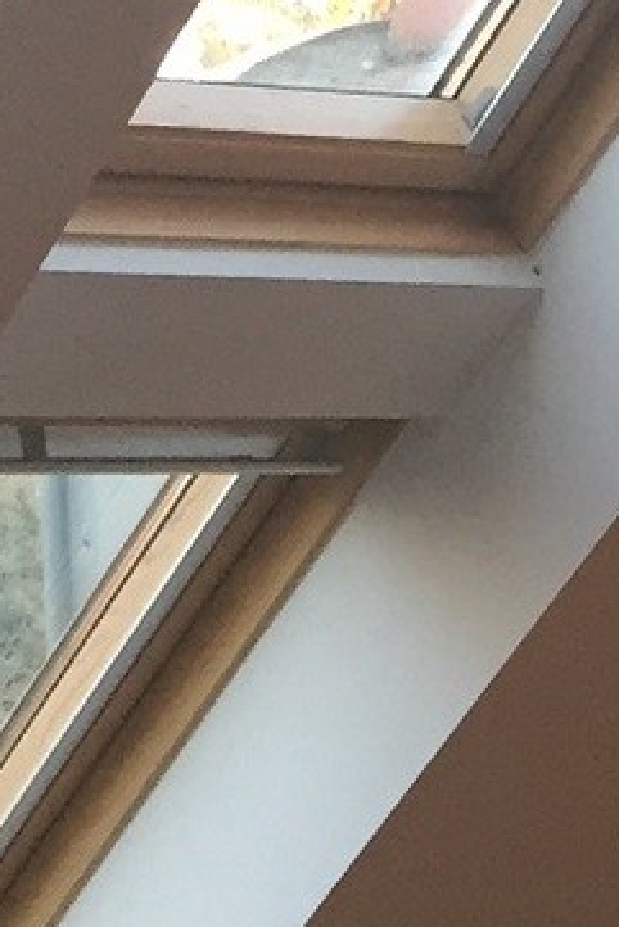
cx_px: 483
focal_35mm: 171
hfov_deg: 8.0
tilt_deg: -6.5
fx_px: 4406
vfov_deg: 11.7
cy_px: 1199
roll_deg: +1.6
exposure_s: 1/33
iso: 64
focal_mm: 4.15
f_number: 2.2
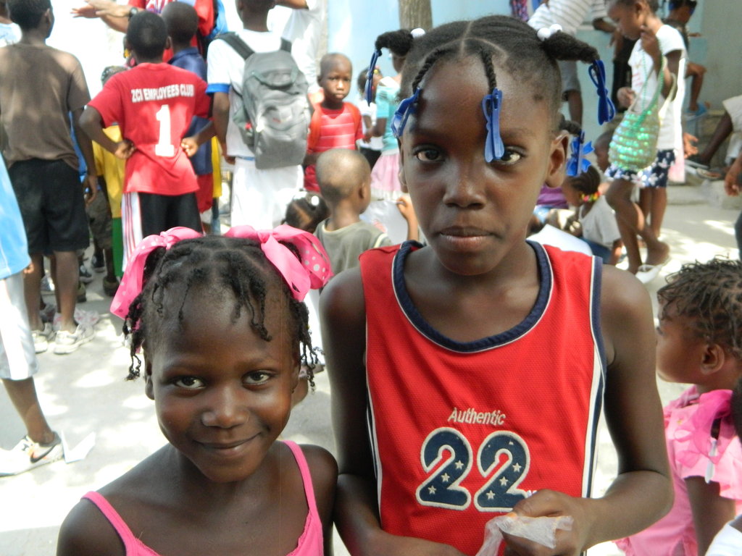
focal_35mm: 41
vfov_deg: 35.1
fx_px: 879
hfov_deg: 45.8
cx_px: 371
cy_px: 278
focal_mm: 7.3
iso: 360
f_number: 3.5
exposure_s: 1/320
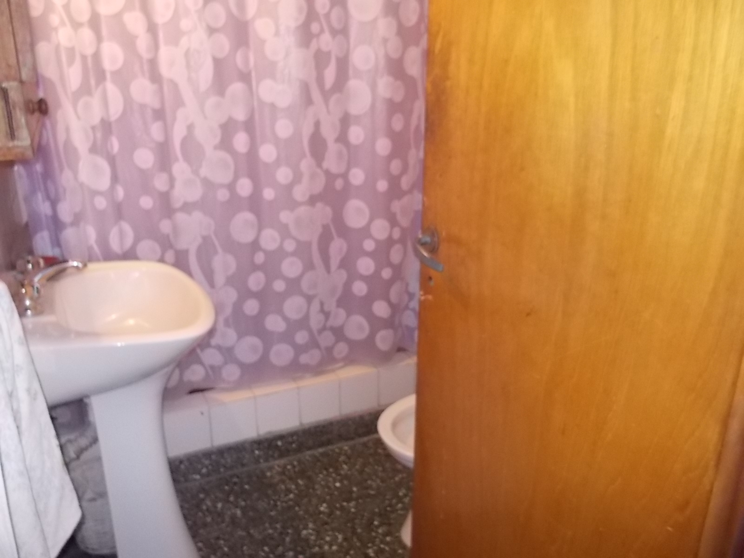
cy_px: 279
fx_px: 623
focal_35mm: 29
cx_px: 372
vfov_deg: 48.2
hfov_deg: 61.7
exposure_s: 1/30
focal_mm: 4.1
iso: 500
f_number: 3.3
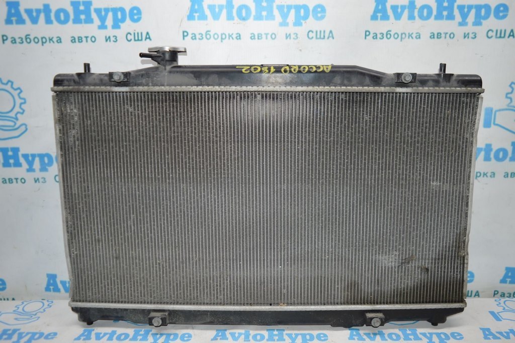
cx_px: 258
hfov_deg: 62.0
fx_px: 429
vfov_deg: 43.5
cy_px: 172
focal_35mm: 30
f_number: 4
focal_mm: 20
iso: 400
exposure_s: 1/80
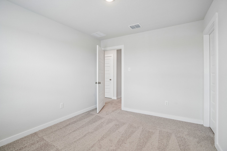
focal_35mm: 16
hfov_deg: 96.7
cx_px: 114
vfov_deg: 73.7
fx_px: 101
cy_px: 76
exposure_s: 1/20
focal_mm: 16
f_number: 8
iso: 400
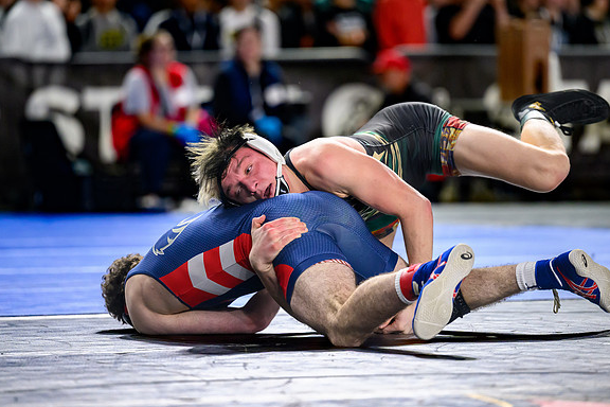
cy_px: 197
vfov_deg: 5.8
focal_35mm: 236
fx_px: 3999
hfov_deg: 8.7
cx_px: 263
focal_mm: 180
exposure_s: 1/800
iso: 3200
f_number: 2.8
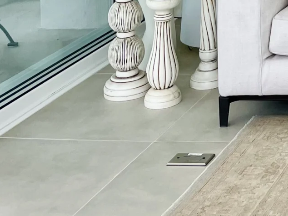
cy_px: -201
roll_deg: -0.1
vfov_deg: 12.6
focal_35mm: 105
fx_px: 873
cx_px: 558
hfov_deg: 15.4
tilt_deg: -3.7
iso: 32
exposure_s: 1/1276
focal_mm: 4.2
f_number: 1.6
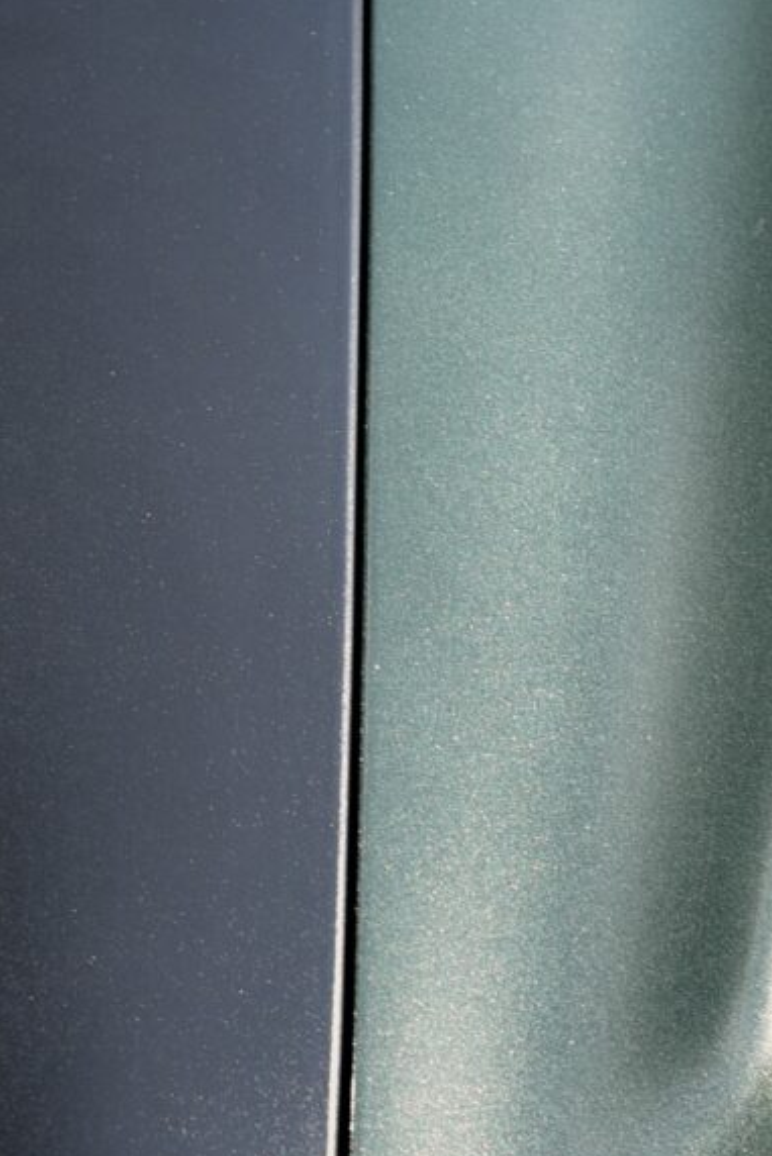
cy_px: 1021
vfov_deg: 10.4
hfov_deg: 7.0
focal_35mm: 197
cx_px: 171
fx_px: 6329
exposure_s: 1/100
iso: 100
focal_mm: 44
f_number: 5
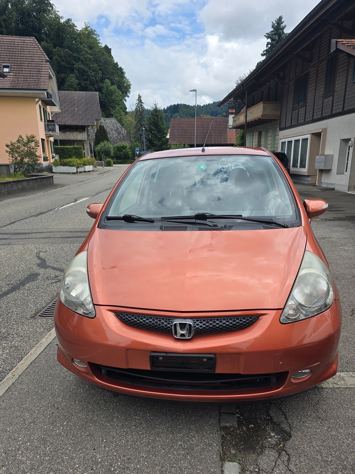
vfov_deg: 69.3
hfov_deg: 54.9
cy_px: 252
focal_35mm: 25
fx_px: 342
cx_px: 172
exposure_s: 1/671
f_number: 1.7
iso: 12
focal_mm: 6.3
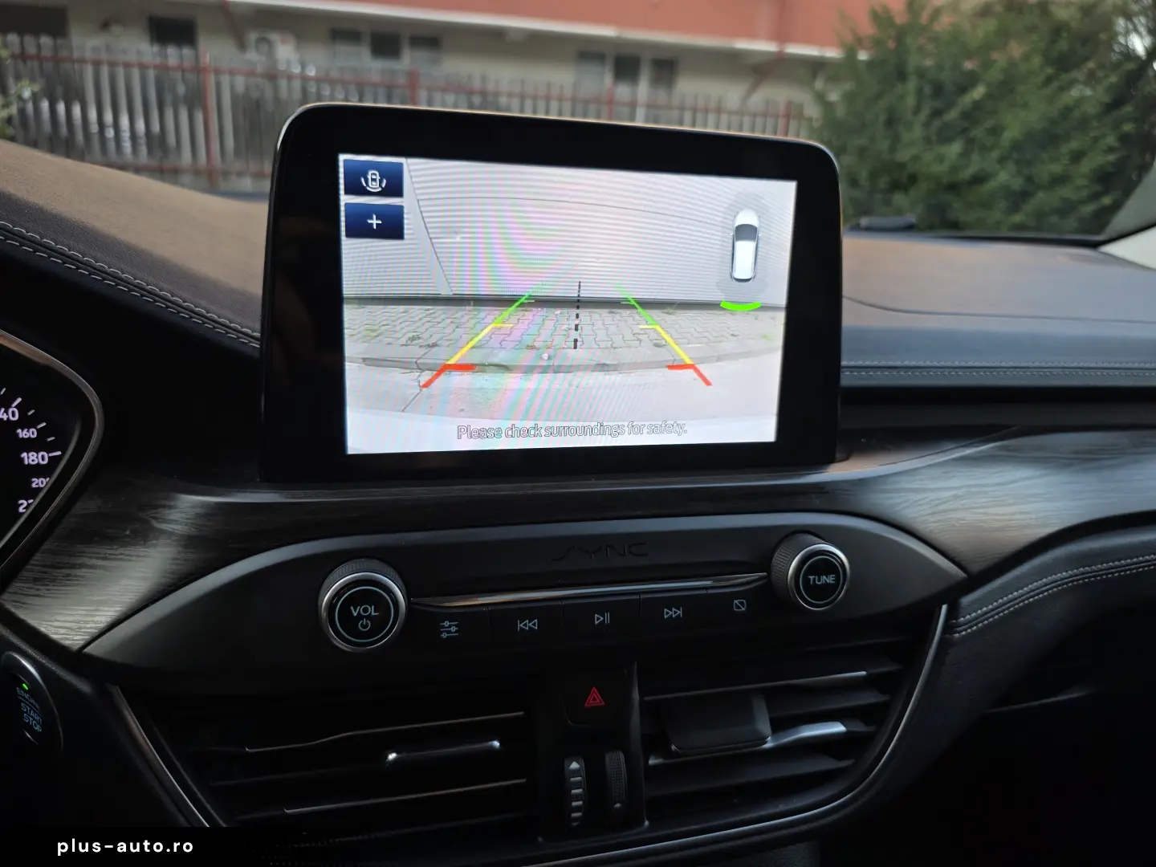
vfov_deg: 58.9
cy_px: 434
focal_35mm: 23
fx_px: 768
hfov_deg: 73.9
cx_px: 578
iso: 100
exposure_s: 1/180
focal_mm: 6.3
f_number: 1.7
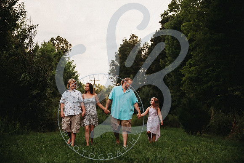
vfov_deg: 19.5
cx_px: 122
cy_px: 82
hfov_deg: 28.8
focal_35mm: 70
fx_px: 475
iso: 160
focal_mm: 70
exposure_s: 1/640
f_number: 2.8
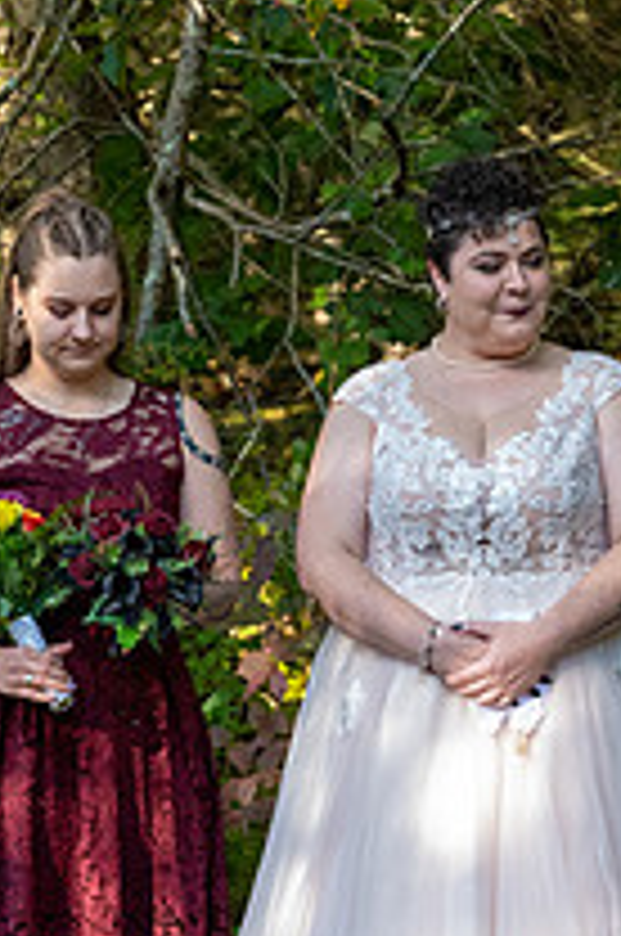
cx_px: 263
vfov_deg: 12.6
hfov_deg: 8.4
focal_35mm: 162
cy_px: 752
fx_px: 4205
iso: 6400
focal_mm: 75
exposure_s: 1/2500
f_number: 4.5
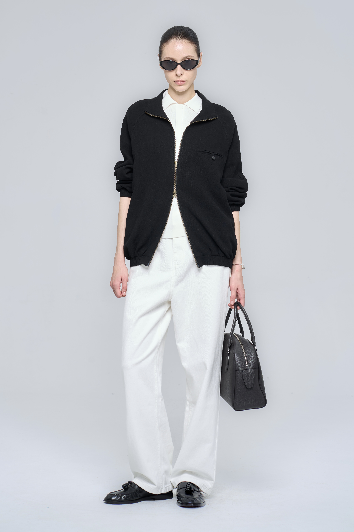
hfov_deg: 16.1
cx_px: 177
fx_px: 1254
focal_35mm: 85
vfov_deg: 23.9
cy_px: 266
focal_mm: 85
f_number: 8
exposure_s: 1/125
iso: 200
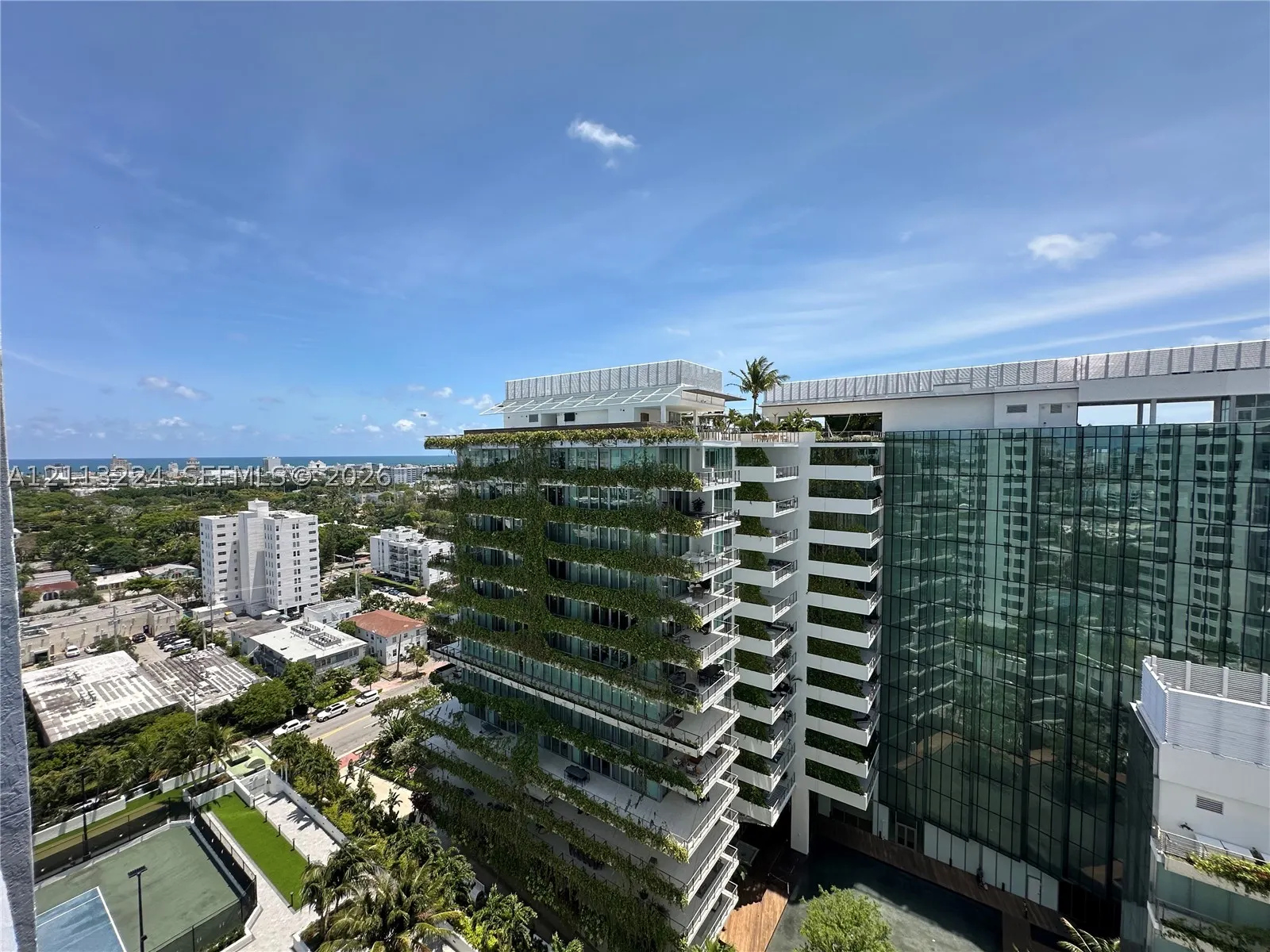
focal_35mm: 14
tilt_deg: -2.8
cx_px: 635
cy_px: 476
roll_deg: +0.6
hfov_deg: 102.1
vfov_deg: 85.7
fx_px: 514
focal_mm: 2.22
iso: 50
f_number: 2.2
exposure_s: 1/1887
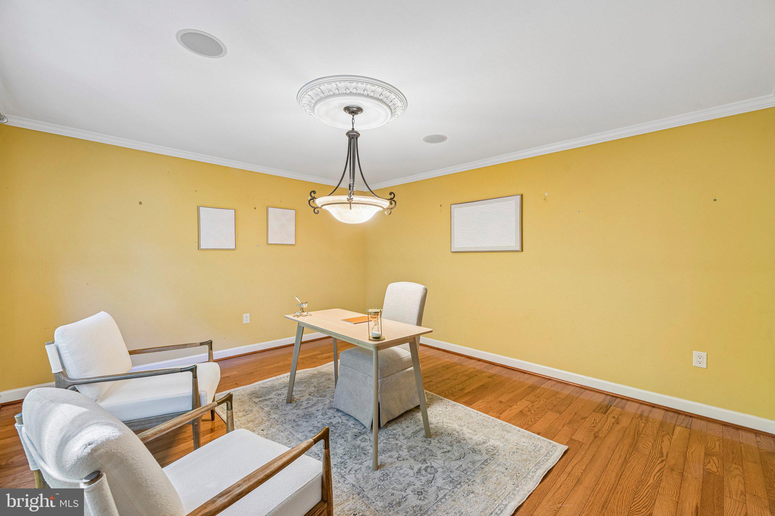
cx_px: 388
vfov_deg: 77.3
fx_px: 323
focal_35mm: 15
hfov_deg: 100.4
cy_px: 258
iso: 400
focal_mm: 15
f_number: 8
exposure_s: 1/4
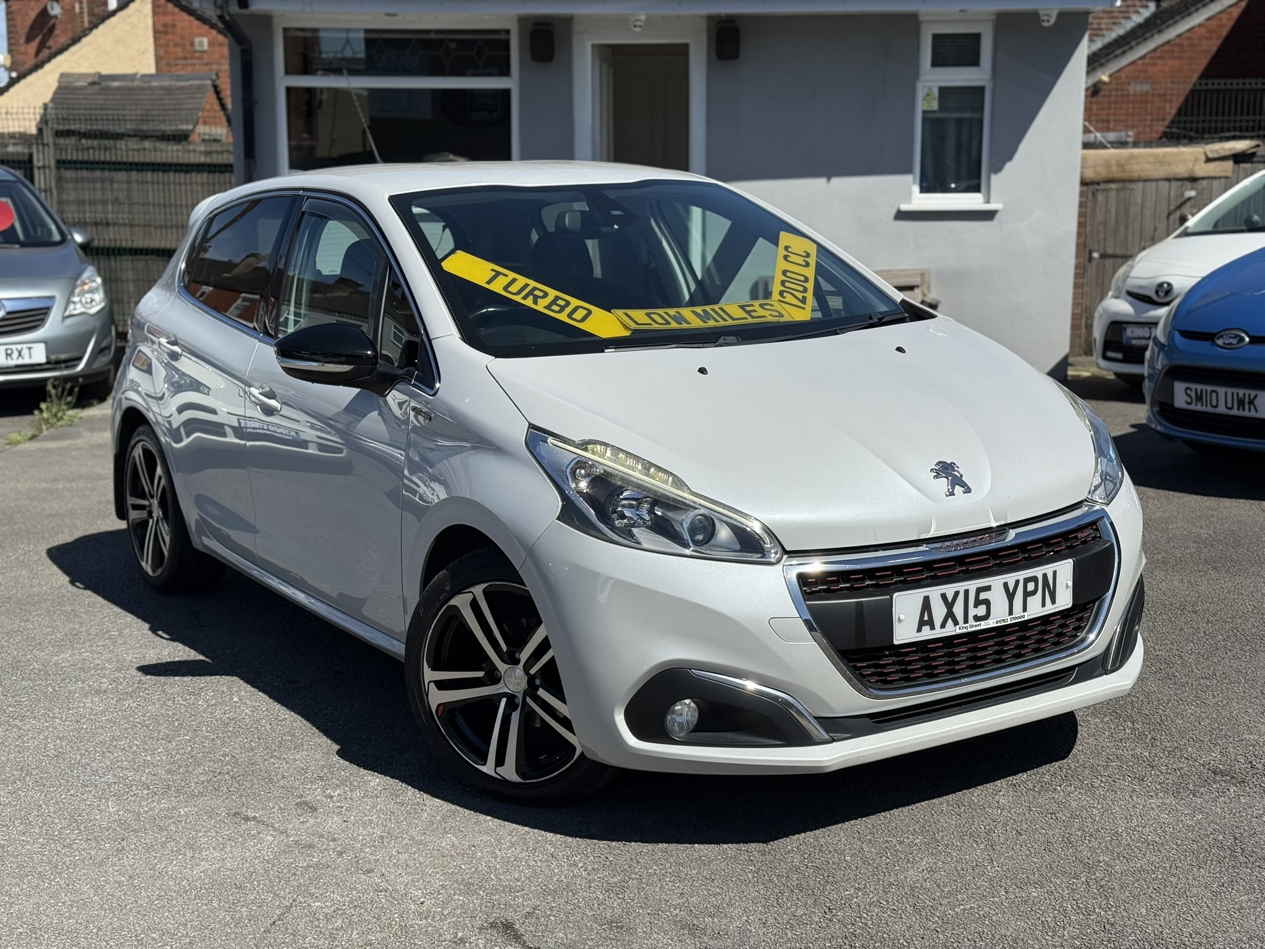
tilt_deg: -9.2
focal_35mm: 48
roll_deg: -0.2
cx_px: 632
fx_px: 1754
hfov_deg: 39.7
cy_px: 474
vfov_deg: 30.3
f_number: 1.78
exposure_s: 1/7874
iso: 64
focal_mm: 6.76
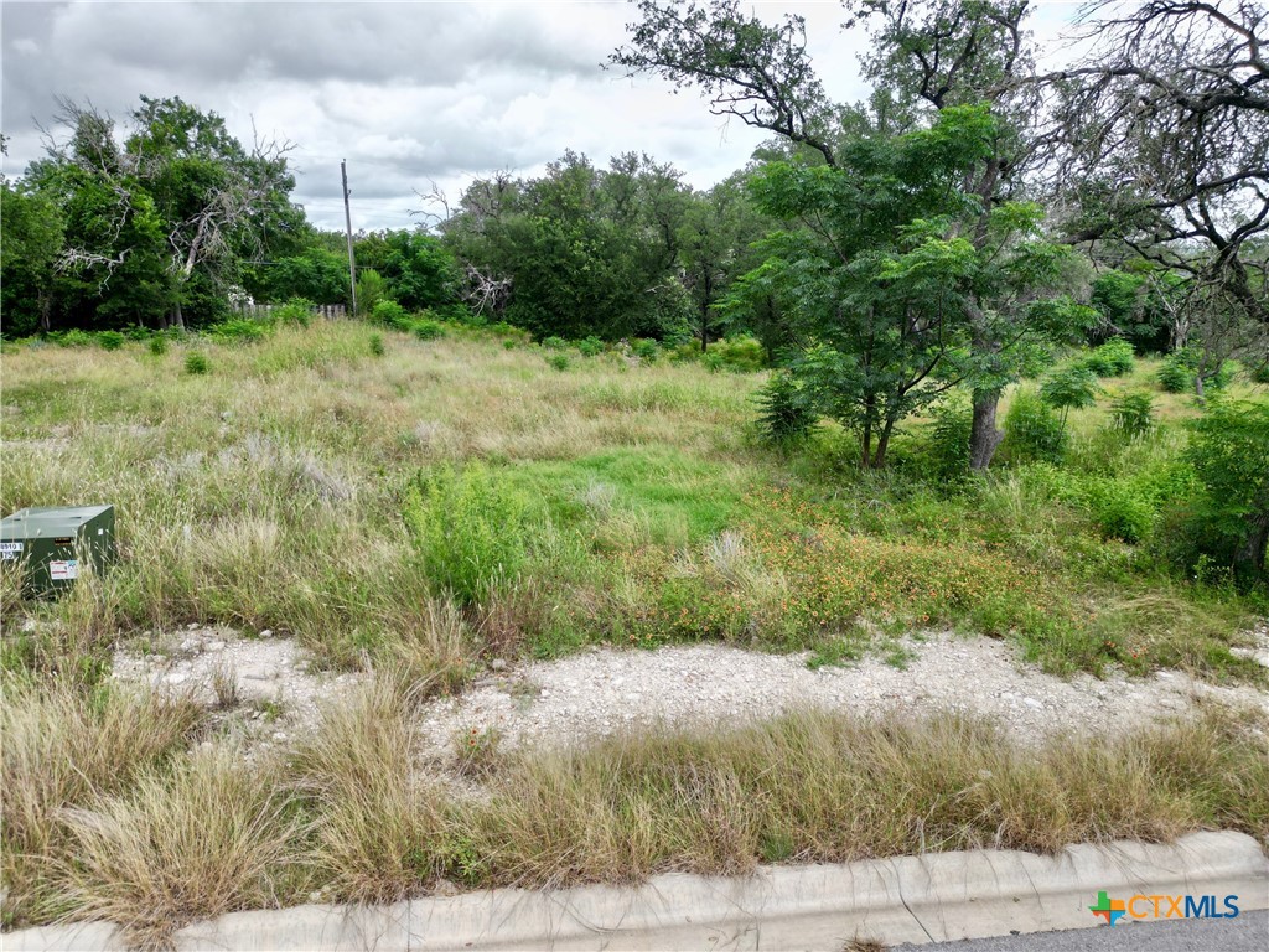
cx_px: 634
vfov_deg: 56.8
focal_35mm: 24
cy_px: 476
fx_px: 880
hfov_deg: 71.6
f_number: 1.7
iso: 140
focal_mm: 6.72
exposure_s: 1/2000
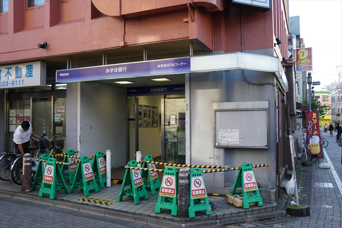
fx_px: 314
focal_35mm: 33
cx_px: 171
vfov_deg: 40.0
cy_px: 114
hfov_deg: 57.2
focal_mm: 22
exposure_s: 1/125
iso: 100
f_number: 4
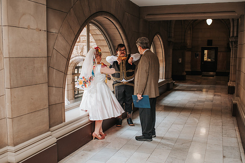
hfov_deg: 50.8
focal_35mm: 38
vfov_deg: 35.2
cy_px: 88
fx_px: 258
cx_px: 130
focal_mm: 35
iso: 800
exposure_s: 1/200
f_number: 3.5
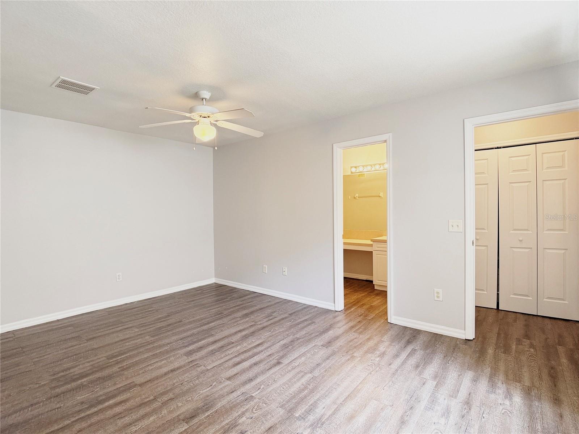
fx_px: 401
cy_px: 217
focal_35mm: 24
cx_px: 290
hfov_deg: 71.6
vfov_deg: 56.8
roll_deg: +0.7
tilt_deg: -1.1
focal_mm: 6.76
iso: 250
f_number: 1.78
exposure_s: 1/120
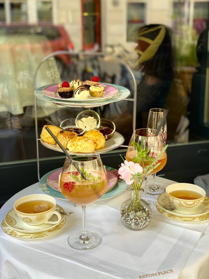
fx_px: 419
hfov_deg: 28.0
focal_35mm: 52
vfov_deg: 36.8
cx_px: 104
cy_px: 140
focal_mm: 6
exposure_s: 1/122
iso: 50
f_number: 2
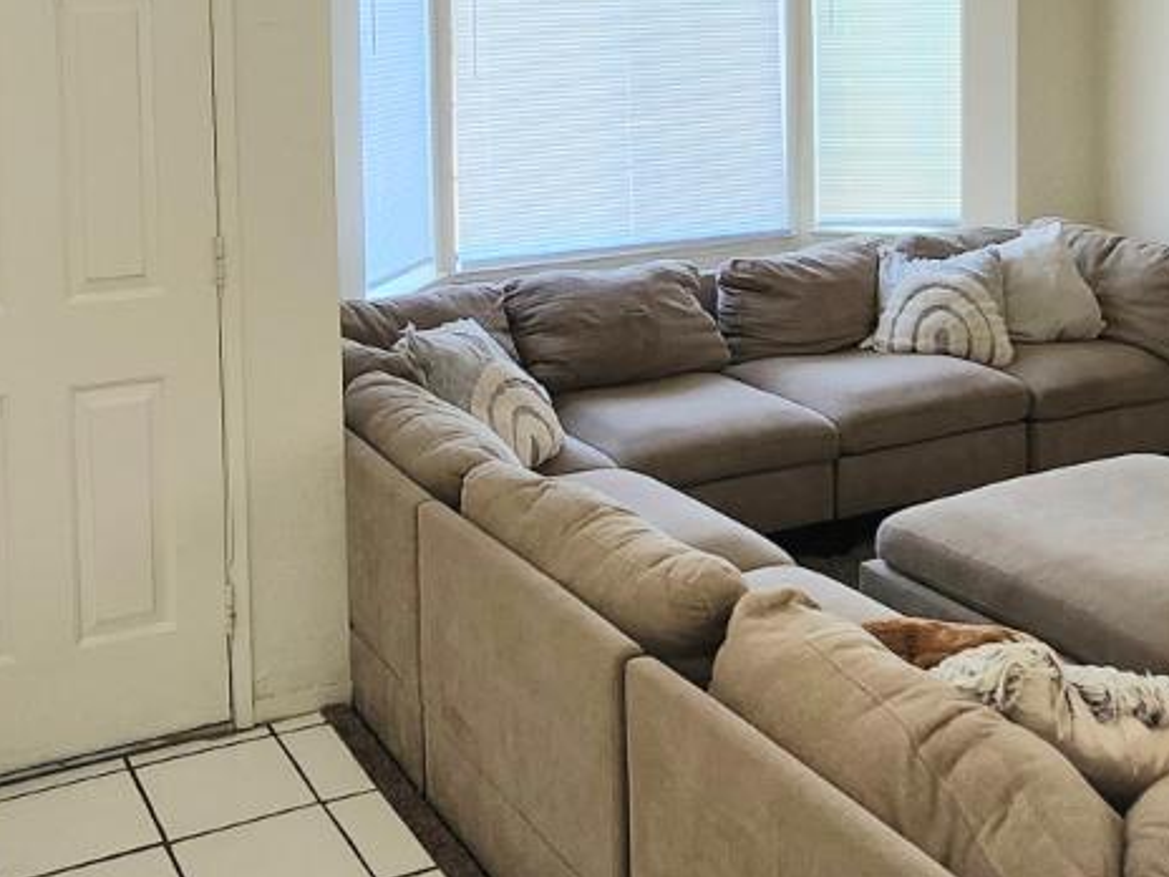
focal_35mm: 42
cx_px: 494
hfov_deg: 44.7
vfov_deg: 32.6
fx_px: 1418
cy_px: 82
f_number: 2.2
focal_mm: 1.74
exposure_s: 1/60.2
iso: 125
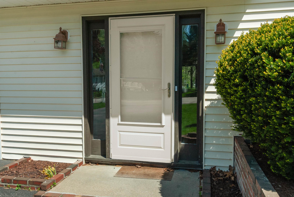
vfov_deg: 40.1
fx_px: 270
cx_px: 147
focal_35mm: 33
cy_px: 98
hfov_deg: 57.2
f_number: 11
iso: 200
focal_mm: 22
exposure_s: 1/320
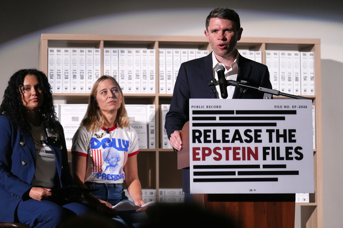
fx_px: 1095
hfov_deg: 17.8
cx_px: 172
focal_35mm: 115
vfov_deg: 11.9
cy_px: 114
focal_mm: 115
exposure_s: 1/1250
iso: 3200
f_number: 2.8
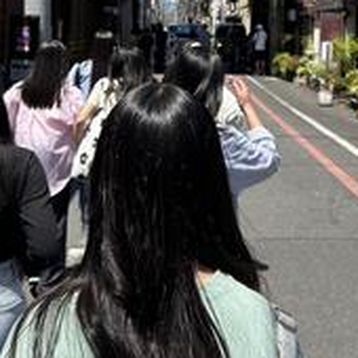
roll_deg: -0.9
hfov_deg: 31.6
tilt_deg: +3.0
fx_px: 632
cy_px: 23
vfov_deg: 30.0
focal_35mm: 54
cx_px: 211
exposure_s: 1/2299
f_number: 1.5
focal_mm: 5.7
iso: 50
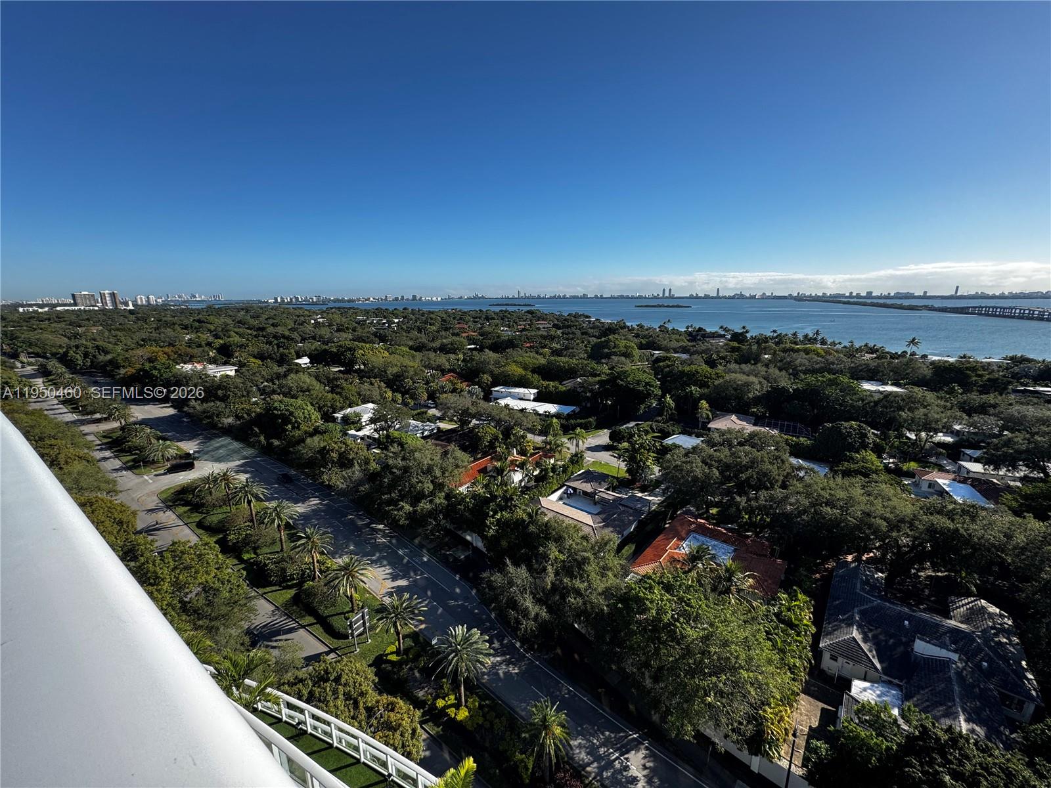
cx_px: 526
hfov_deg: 102.1
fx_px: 425
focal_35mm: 14
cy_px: 394
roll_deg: +0.9
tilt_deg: -12.8
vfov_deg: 85.7
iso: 50
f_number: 2.2
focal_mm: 2.22
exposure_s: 1/1536
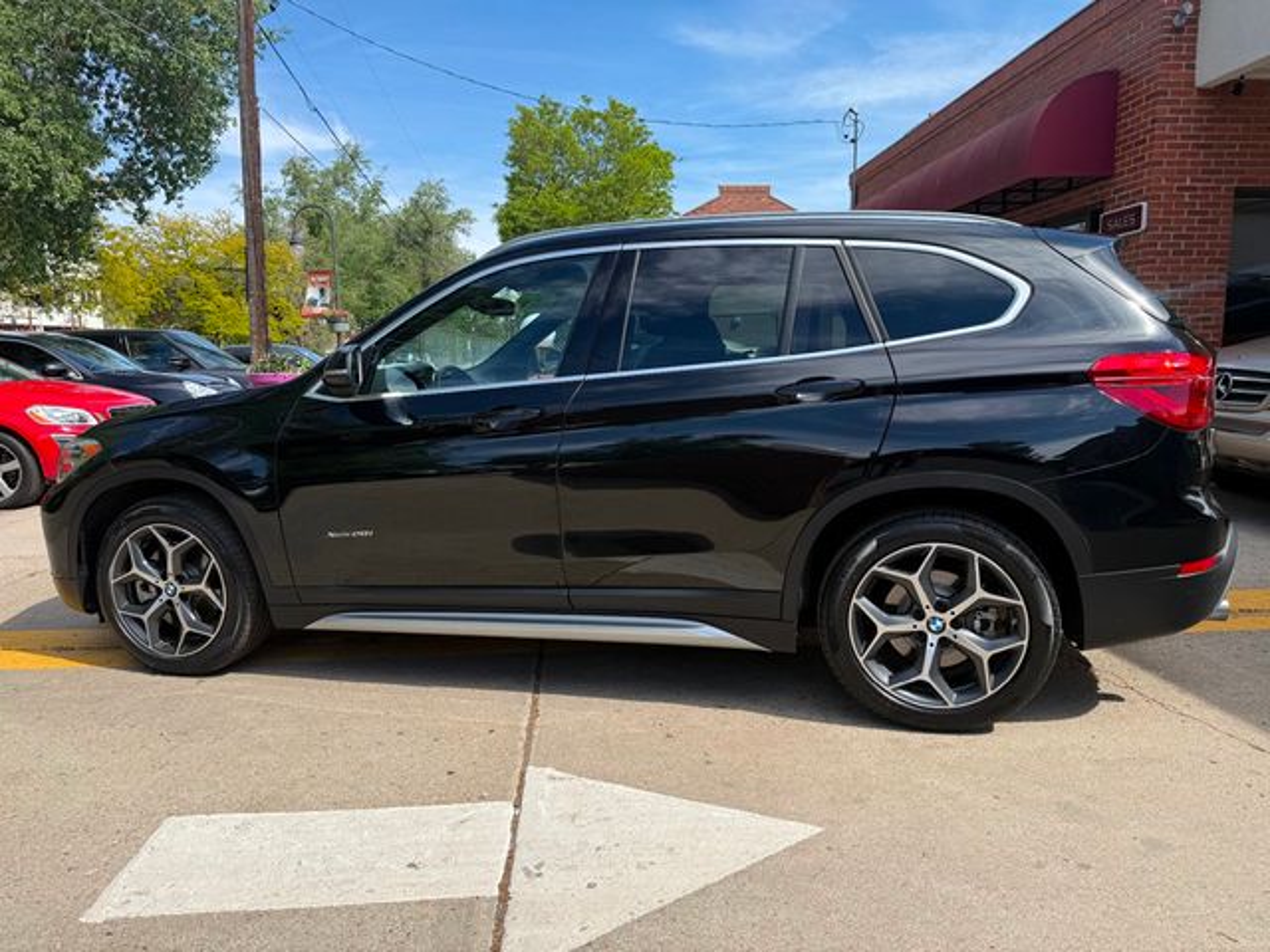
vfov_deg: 56.8
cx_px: 635
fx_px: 881
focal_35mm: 24
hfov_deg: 71.6
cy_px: 476
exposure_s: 1/2169
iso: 80
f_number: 1.78
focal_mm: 6.76
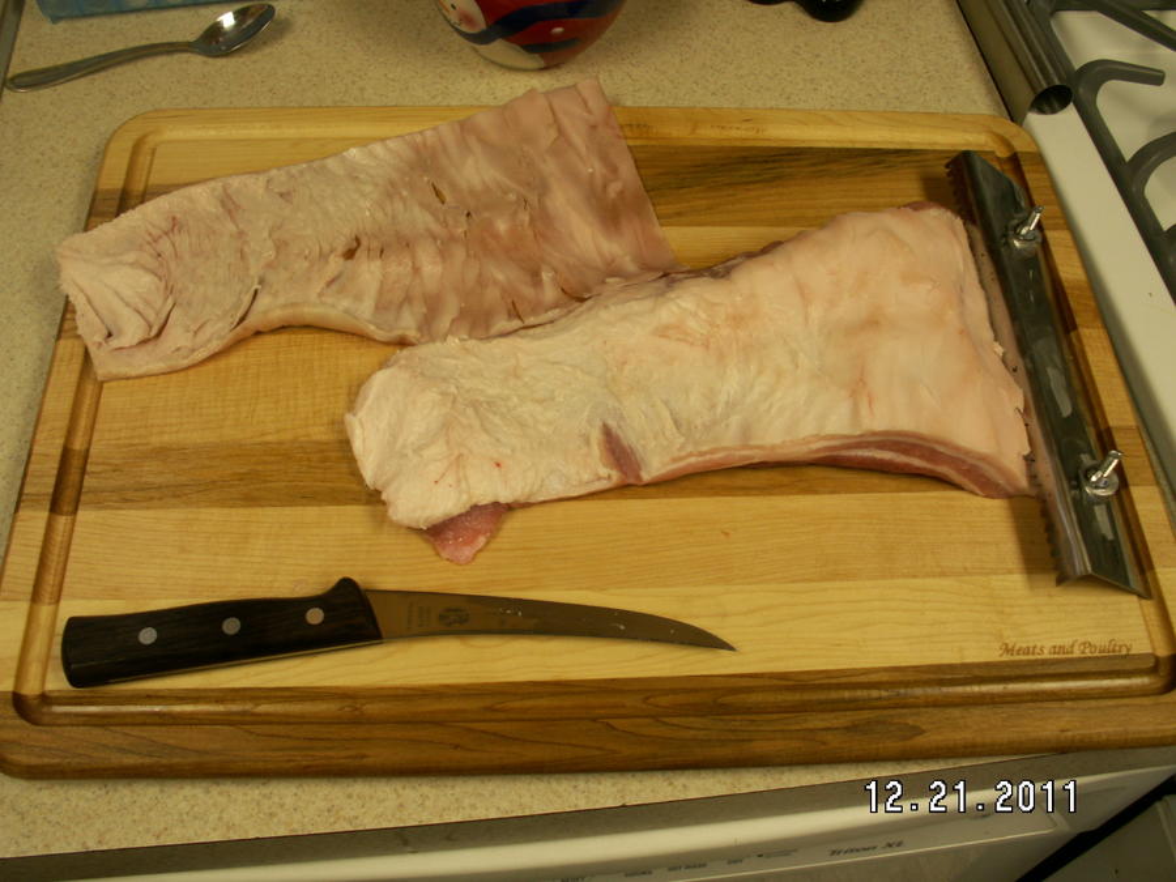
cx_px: 588
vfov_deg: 40.7
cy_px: 441
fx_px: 1189
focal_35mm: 35
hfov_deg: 52.6
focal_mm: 5.86
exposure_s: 1/40
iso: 50
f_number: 2.8
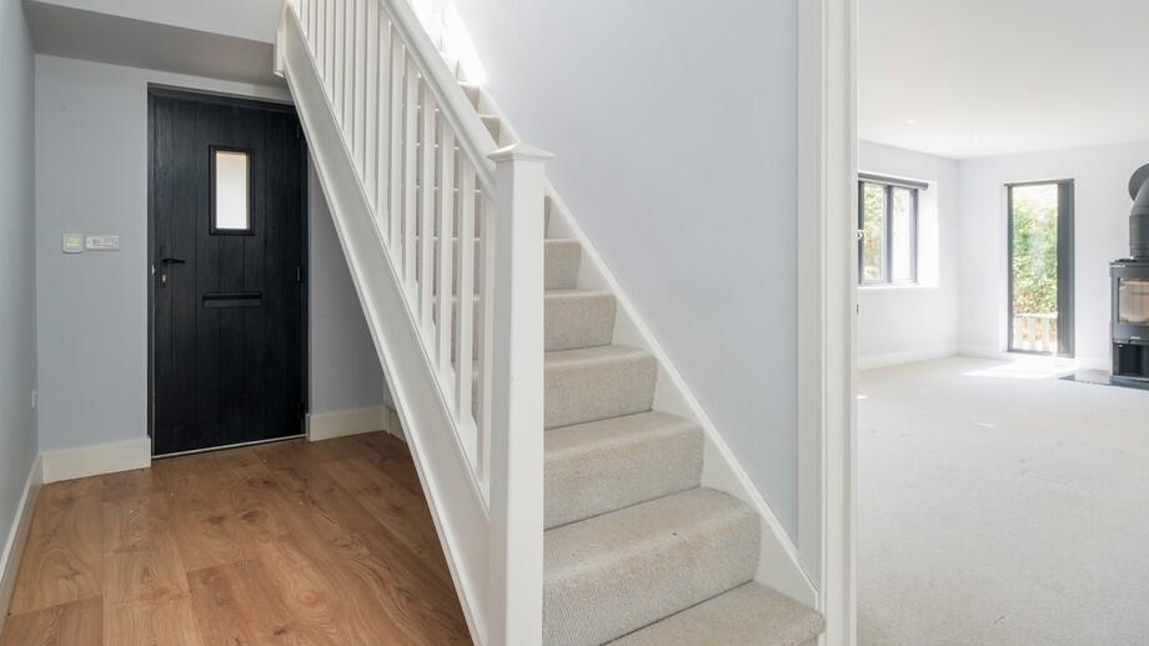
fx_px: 640
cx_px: 560
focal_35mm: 21
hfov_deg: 83.8
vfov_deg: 53.3
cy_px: 266
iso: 160
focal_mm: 11.8
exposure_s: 1/6
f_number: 7.1
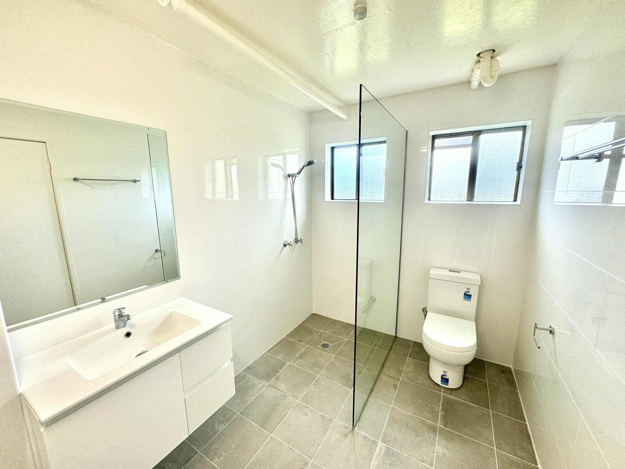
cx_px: 312
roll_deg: +0.8
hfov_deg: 102.1
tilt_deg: -9.7
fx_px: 253
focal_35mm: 14
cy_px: 234
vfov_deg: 85.7
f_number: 2.2
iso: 64
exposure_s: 1/100
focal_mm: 2.22
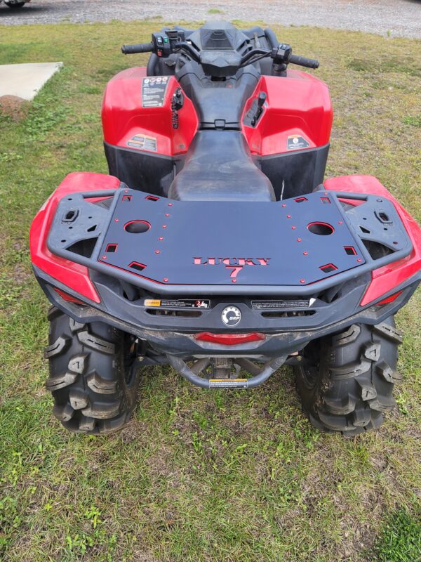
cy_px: 281
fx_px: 405
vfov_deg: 69.4
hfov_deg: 54.9
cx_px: 210
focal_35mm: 25
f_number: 1.8
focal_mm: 7
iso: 50
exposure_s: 1/120
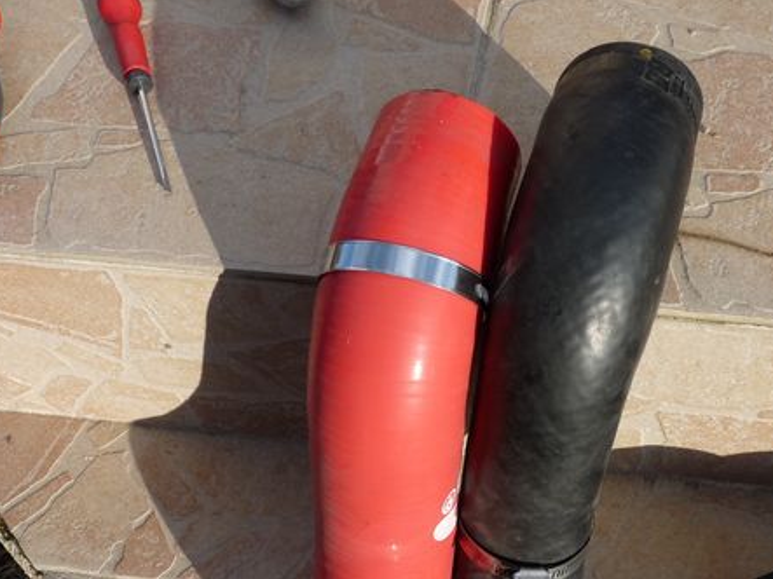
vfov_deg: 36.2
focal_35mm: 39
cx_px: 464
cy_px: 413
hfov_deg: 47.6
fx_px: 871
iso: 100
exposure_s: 1/400
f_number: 5.6
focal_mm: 4.8
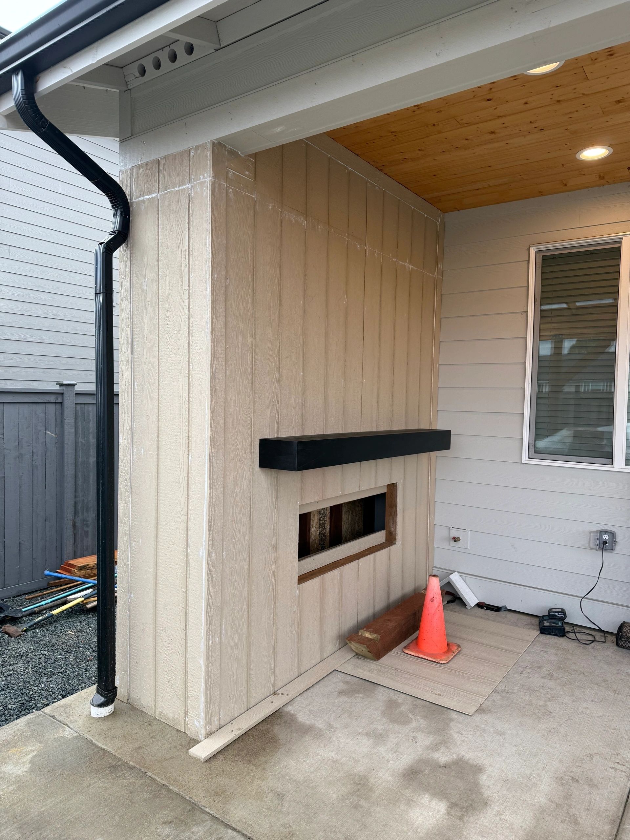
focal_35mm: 24
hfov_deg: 56.8
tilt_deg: -0.4
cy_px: 420
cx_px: 315
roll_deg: -1.1
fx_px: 582
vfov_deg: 71.6
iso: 64
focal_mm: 6.76
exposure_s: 1/121
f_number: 1.78
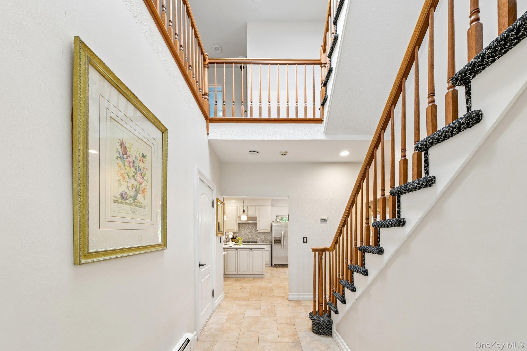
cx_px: 264
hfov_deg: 104.3
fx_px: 205
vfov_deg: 81.2
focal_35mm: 14
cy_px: 176
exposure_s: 1/20
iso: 400
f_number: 8
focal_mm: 14
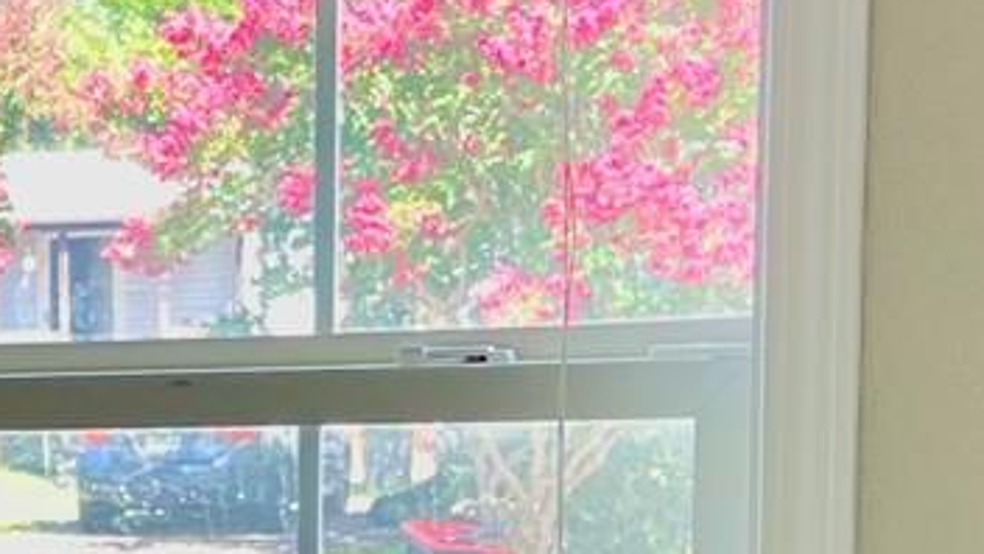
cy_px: 923
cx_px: -953
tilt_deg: -8.4
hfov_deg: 11.7
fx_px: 4305
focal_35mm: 165
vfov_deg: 7.2
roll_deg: +2.3
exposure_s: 1/121
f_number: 1.6
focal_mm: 5.1
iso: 80
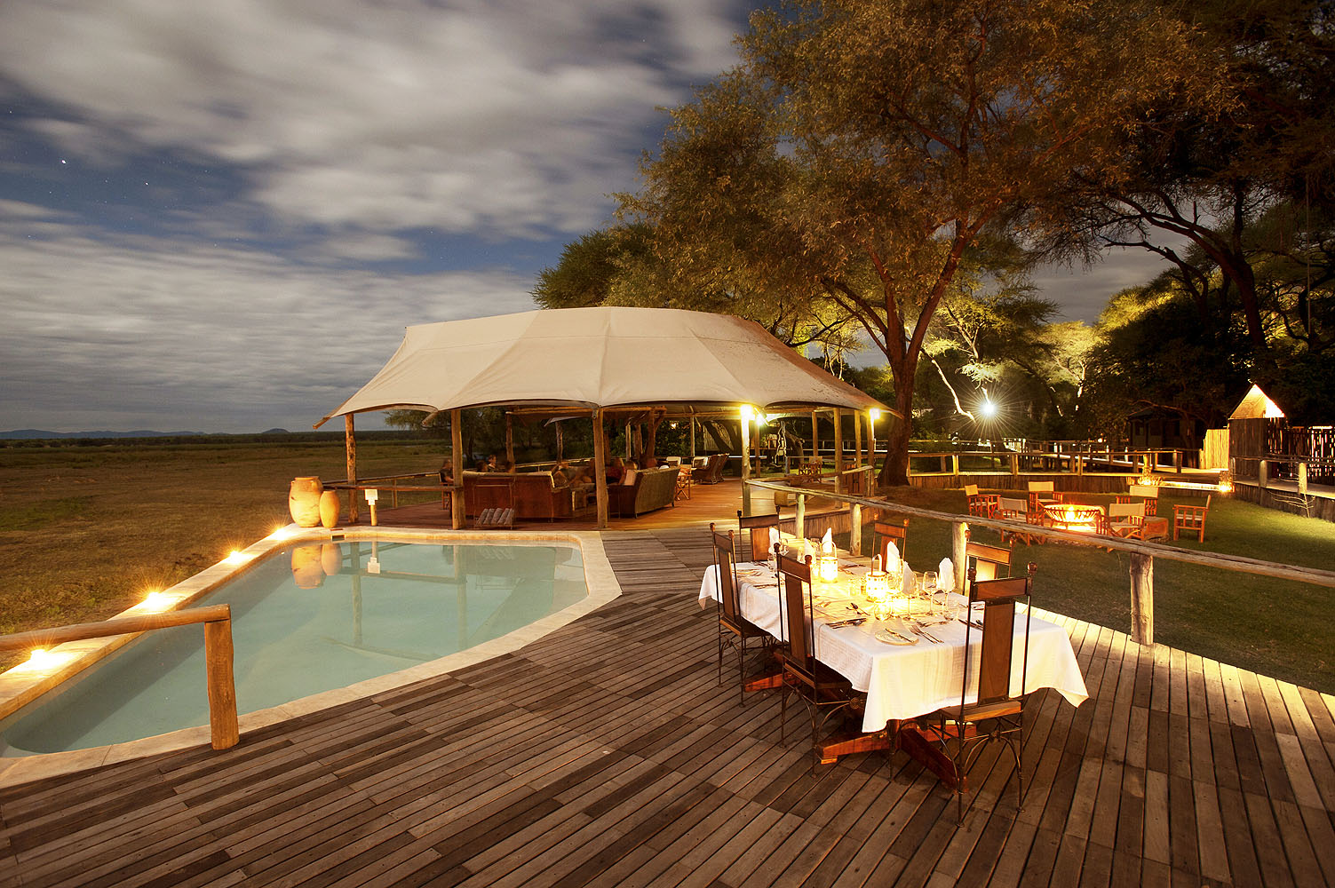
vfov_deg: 70.4
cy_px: 444
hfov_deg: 93.3
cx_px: 668
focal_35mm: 17
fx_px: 630
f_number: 5.6
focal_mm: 17
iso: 400
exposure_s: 8
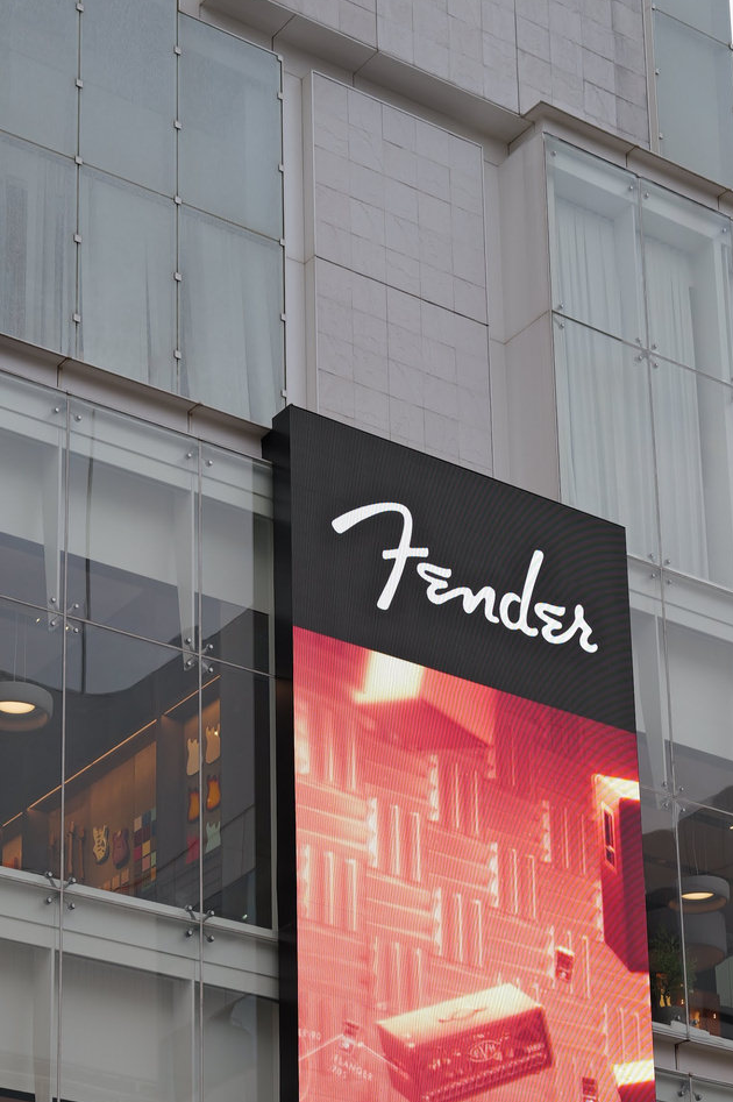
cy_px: 1175
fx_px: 2844
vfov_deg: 21.0
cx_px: 309
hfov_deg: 14.7
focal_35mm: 93
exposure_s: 1/125
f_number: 3.5
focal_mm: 43
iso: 100
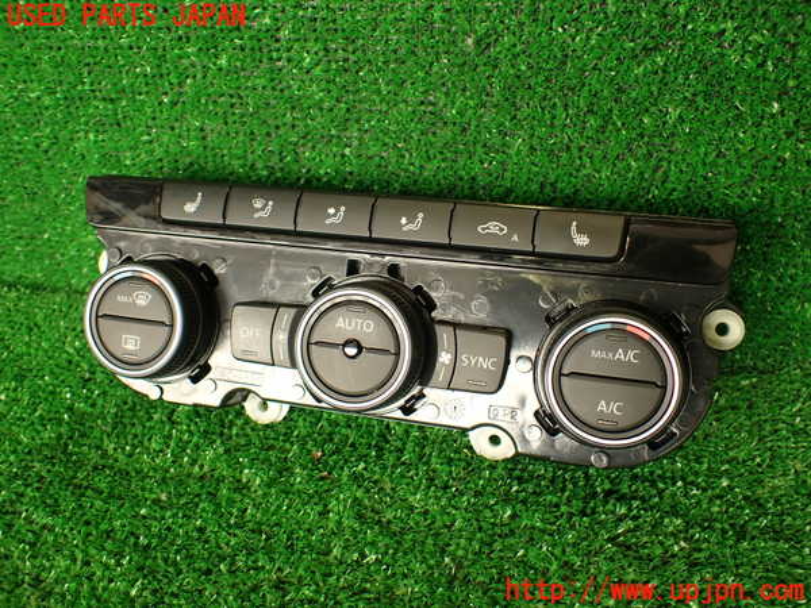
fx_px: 703
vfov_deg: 46.8
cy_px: 304
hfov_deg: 60.0
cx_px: 406
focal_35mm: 30
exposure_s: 1/60
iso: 160
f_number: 2.3
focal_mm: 5.4
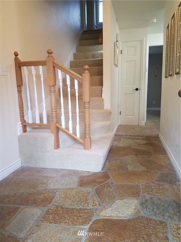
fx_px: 181
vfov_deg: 67.3
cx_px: 90
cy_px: 121
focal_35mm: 26
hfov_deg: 53.1
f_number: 1.7
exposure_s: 1/30
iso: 160
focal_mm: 4.2
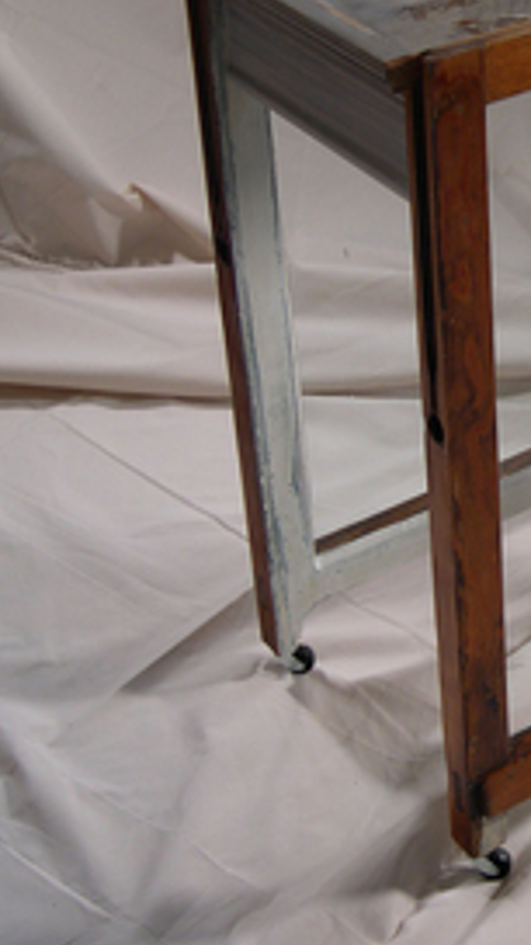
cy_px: 318
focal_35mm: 76
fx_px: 1902
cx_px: 663
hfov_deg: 15.2
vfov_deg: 27.7
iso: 100
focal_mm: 8
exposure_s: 1/24.1
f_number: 2.8
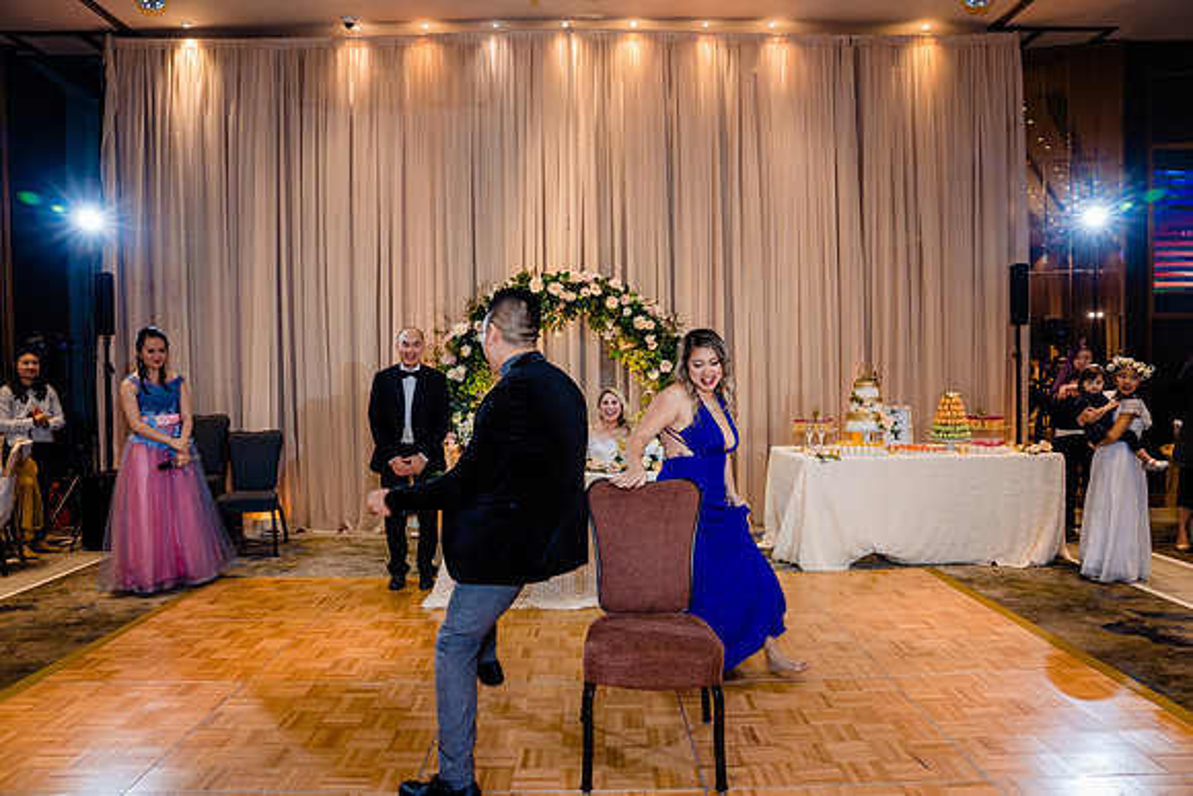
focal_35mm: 24
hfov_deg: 73.7
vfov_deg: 53.2
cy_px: 398
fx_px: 795
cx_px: 596
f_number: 4
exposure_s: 1/160
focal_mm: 24
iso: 1000
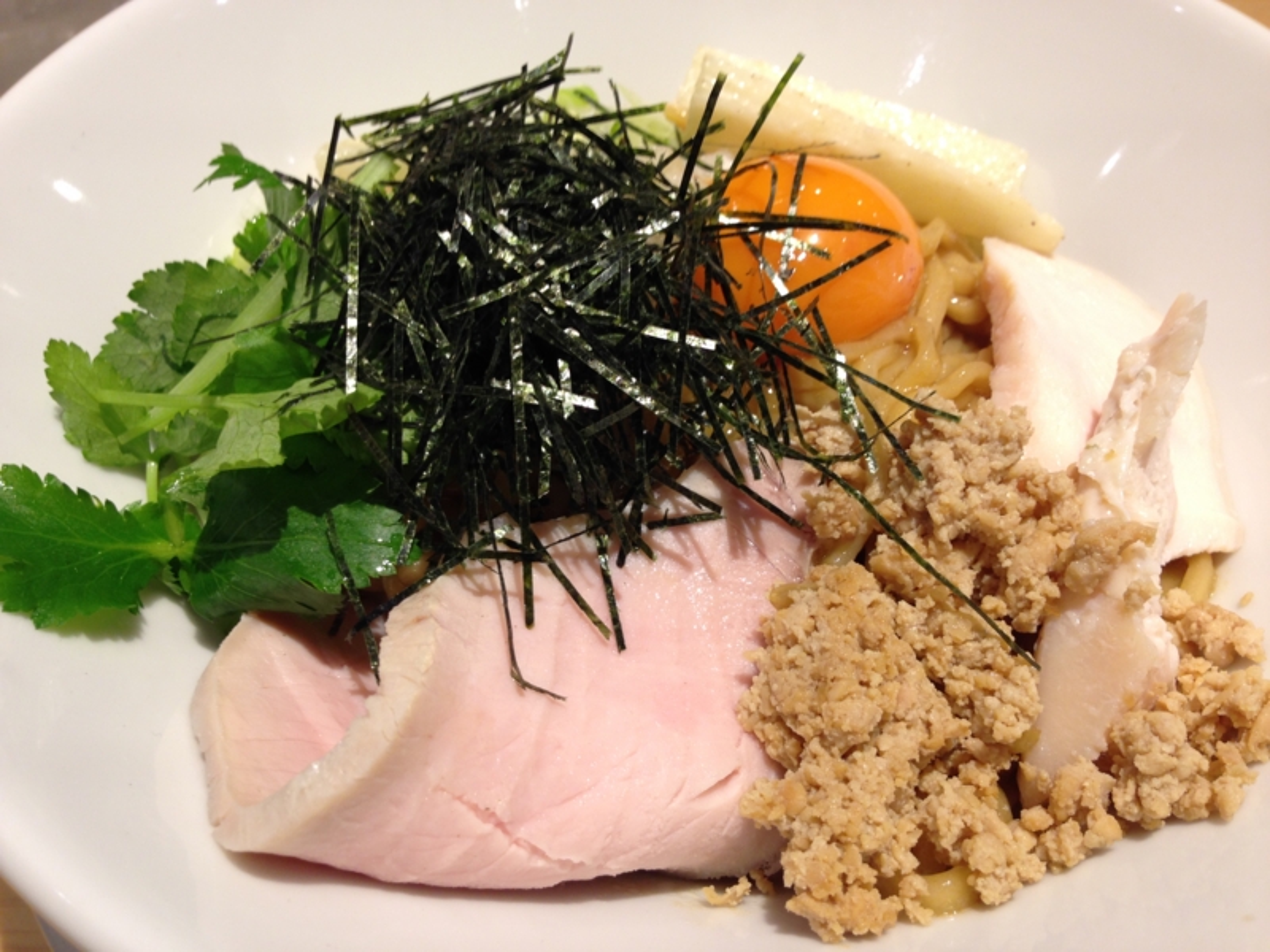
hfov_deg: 55.4
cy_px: 476
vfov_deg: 42.9
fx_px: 1211
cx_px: 635
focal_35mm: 33
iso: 50
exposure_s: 1/24
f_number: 2.4
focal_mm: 4.12
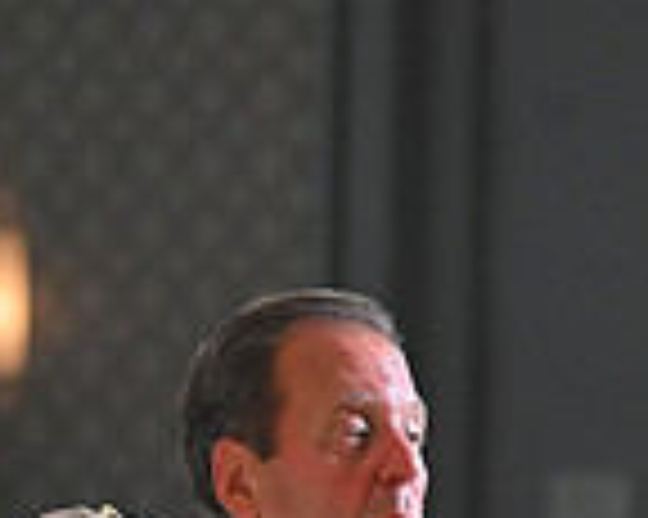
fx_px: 10886
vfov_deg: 2.7
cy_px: 1194
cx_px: 412
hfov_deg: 3.4
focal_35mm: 568
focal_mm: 150
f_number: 5
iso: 2500
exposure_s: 1/400
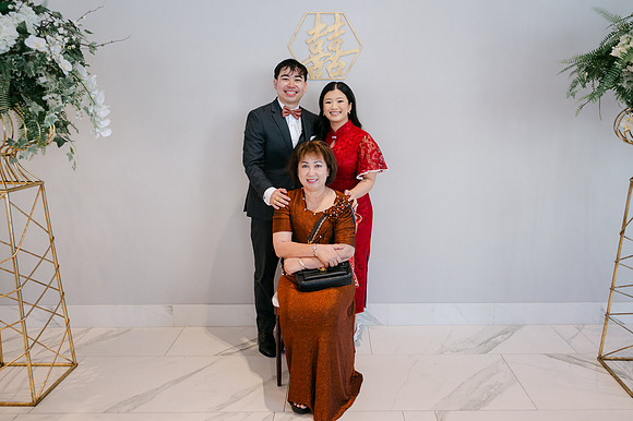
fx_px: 535
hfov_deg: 61.1
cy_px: 210
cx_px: 341
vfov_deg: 42.9
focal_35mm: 30
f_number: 4
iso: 800
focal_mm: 28
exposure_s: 1/100
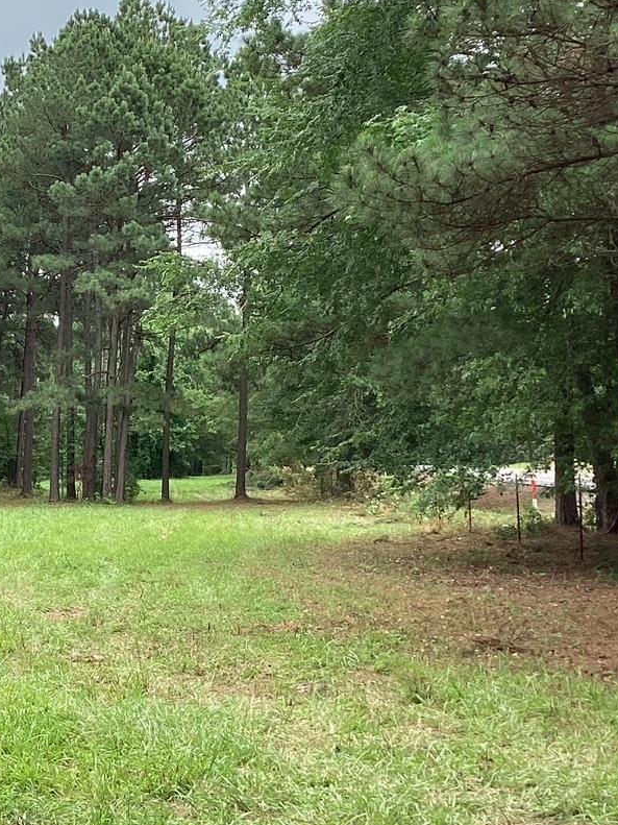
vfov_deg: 30.2
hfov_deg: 22.4
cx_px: 57
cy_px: 336
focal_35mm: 64
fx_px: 1524
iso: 25
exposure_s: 1/422
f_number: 2.4
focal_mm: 3.3
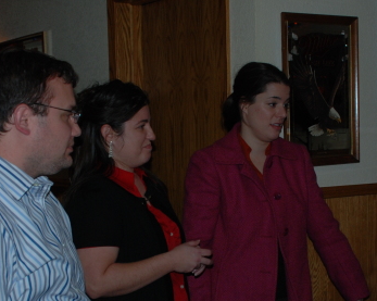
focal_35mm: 78
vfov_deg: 19.6
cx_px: 201
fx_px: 870
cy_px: 204
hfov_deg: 24.5
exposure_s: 1/60
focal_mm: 24
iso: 200
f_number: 4
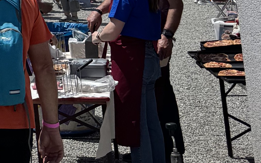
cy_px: -206
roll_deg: -0.4
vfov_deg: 8.7
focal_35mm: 139
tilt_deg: +5.8
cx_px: -268
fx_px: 989
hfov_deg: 13.0
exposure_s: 1/9009
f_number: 1.78
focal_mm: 6.76
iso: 80
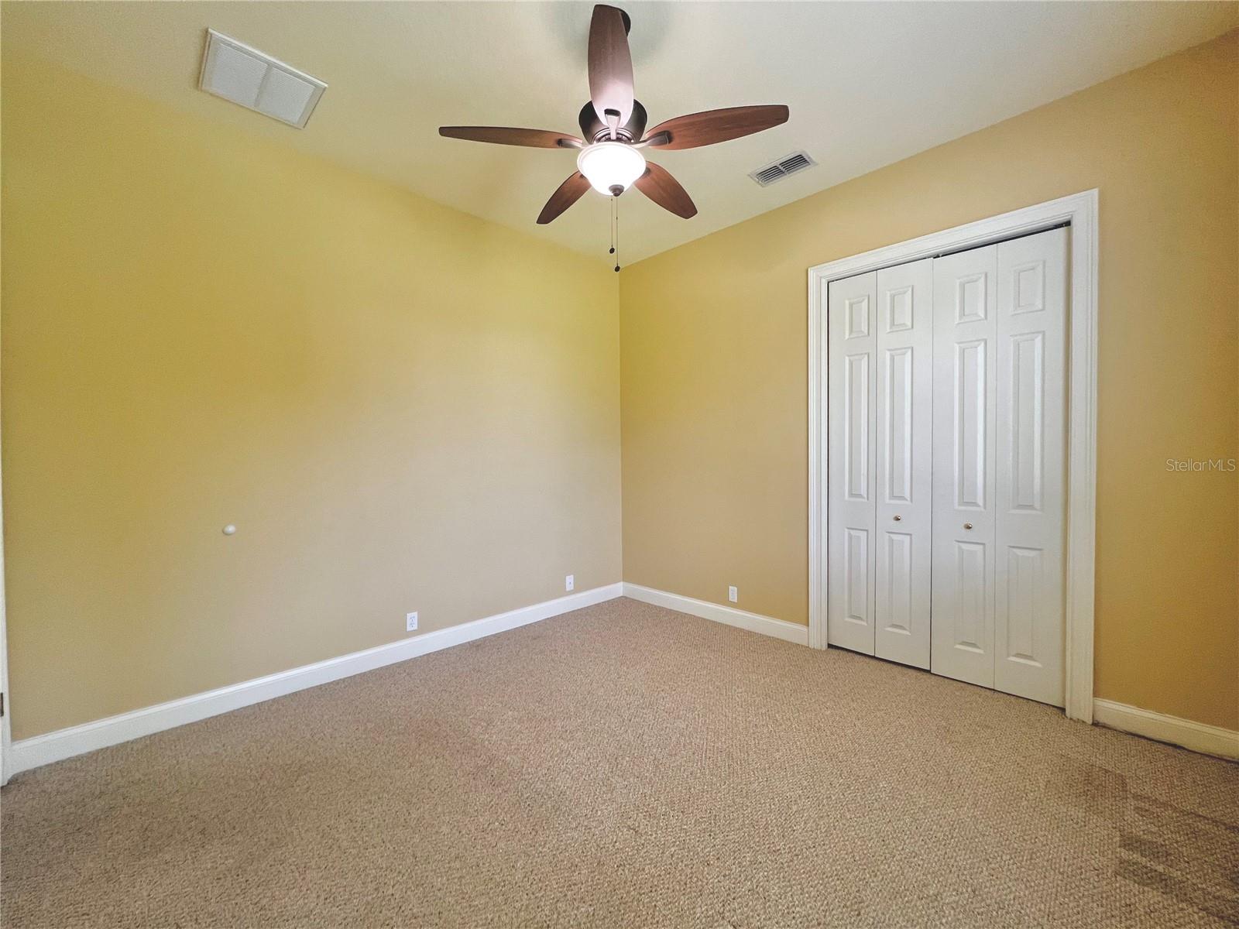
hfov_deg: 106.2
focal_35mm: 13
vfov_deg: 89.9
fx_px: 465
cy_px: 464
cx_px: 620
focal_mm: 1.57
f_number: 1.8
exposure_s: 1/99
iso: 160
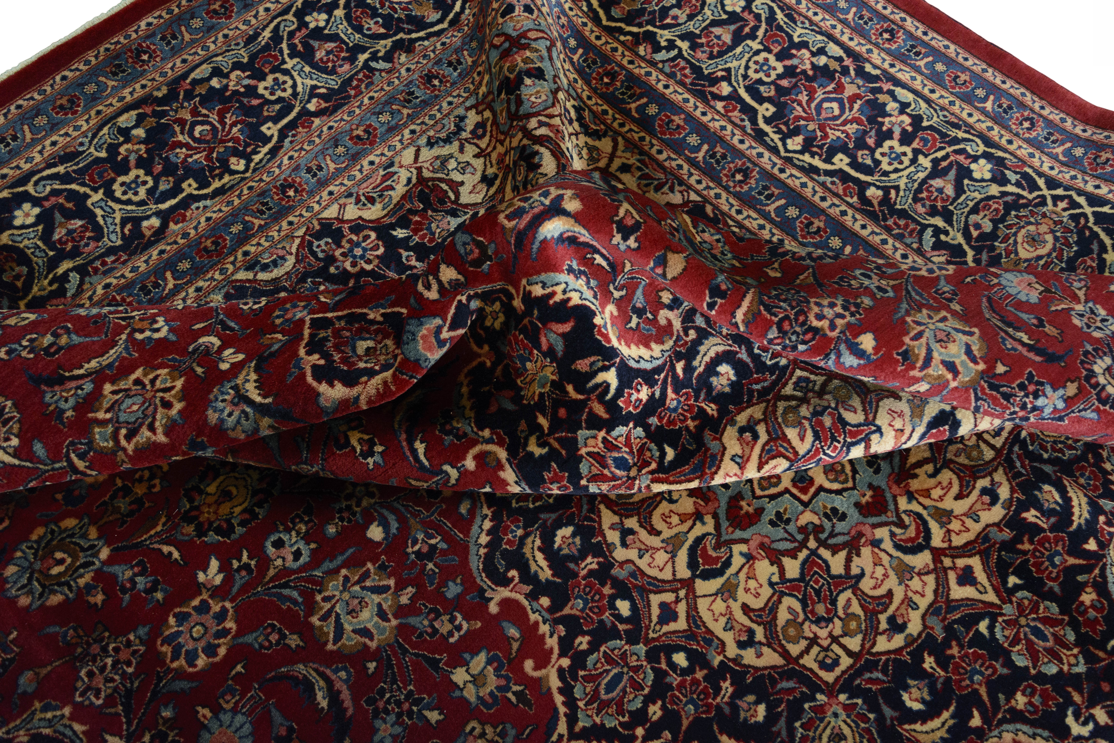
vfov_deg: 47.9
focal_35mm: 27
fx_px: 835
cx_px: 557
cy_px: 372
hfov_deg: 67.4
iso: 1600
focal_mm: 18
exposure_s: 1/160
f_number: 4
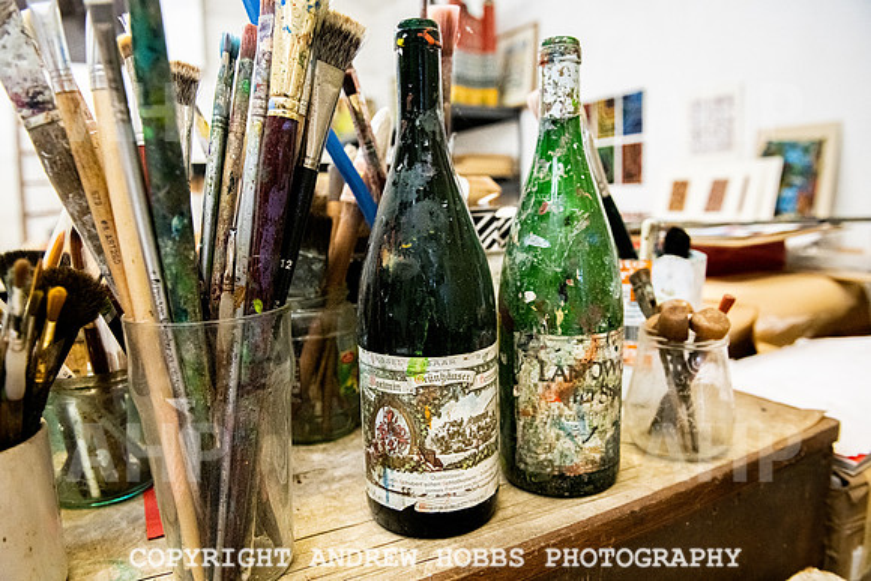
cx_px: 436
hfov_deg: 71.8
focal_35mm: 25
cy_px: 290
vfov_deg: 51.6
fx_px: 602
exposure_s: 1/200
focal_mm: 24
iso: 2500
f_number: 5
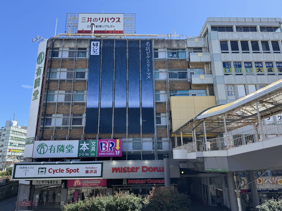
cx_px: 141
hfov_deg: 71.6
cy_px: 106
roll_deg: +1.5
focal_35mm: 24
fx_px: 196
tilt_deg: +16.2
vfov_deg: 56.8
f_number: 1.78
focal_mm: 6.76
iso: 80
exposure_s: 1/1721
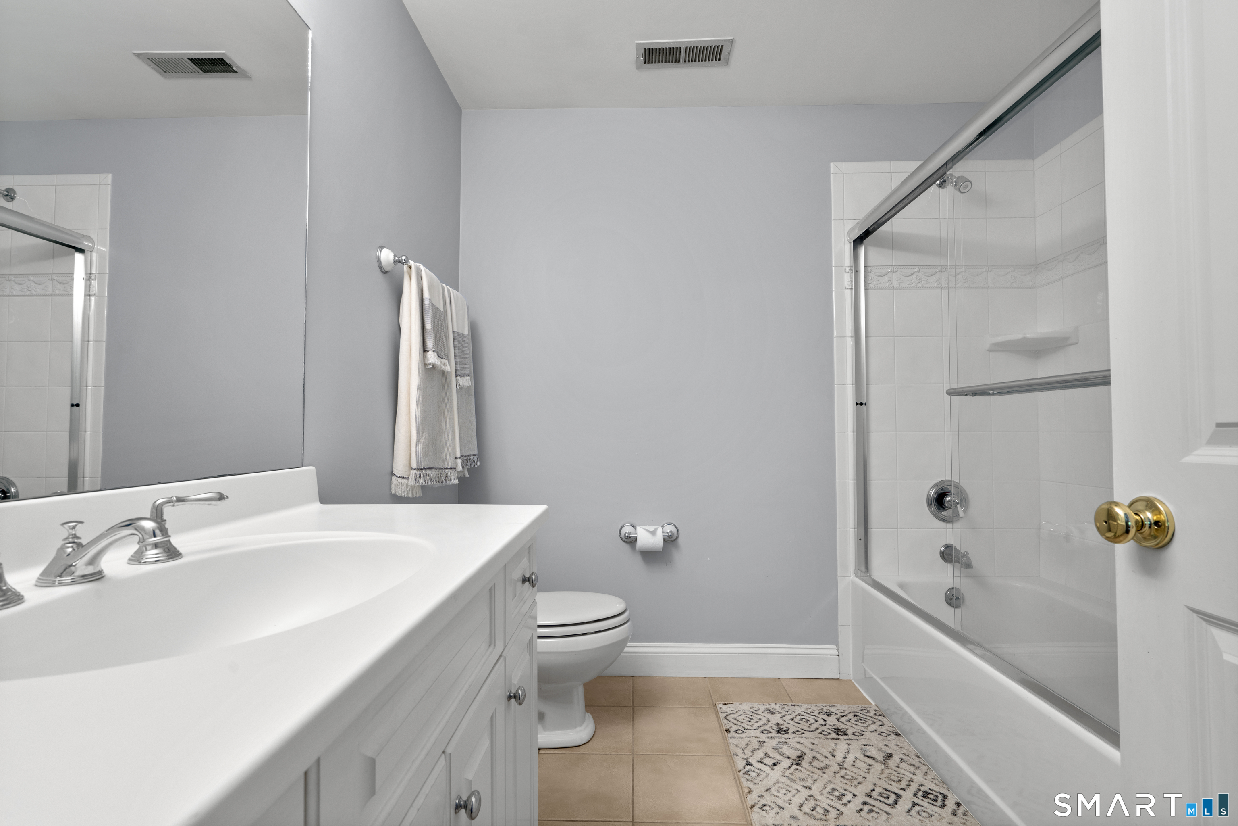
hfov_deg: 96.7
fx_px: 550
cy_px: 413
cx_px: 619
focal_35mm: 16
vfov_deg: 73.7
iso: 250
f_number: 9
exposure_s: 2
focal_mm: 16
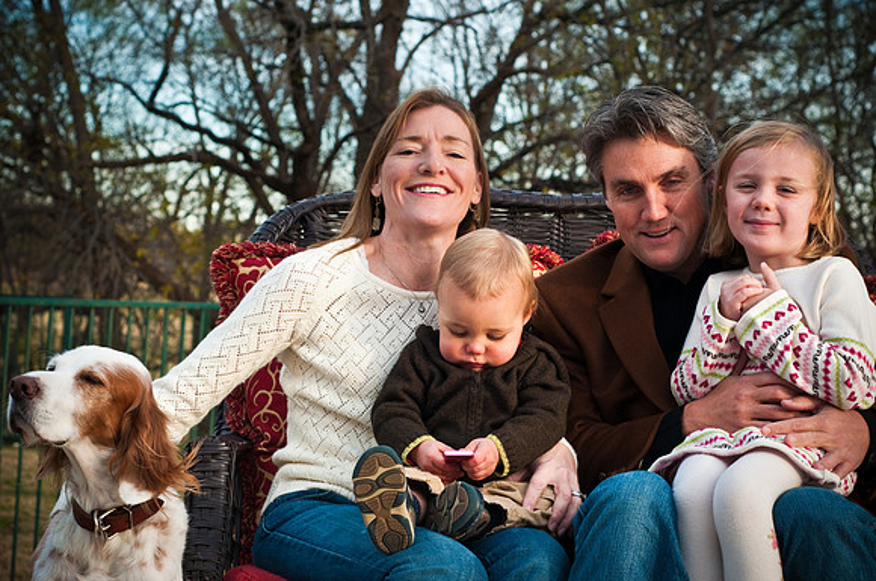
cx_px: 438
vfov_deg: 18.1
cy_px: 290
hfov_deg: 27.0
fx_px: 1822
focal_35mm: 75
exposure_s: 1/250
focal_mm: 50
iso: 200
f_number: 5.6
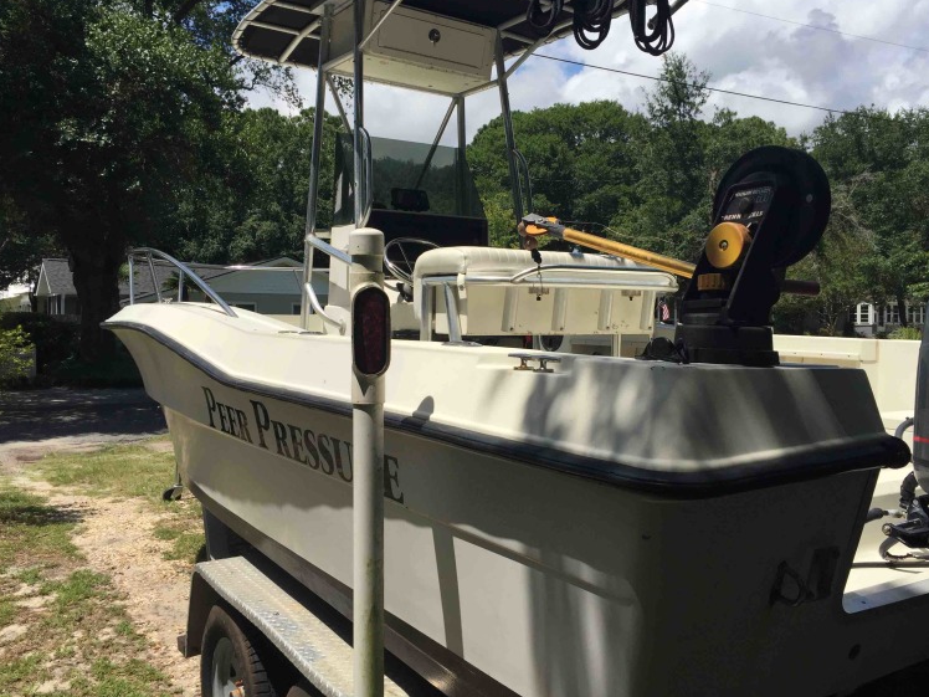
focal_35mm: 31
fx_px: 832
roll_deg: +0.1
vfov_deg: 45.4
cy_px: 335
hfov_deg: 58.4
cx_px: 468
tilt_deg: -0.4
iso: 32
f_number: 2.2
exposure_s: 1/3049
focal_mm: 4.15
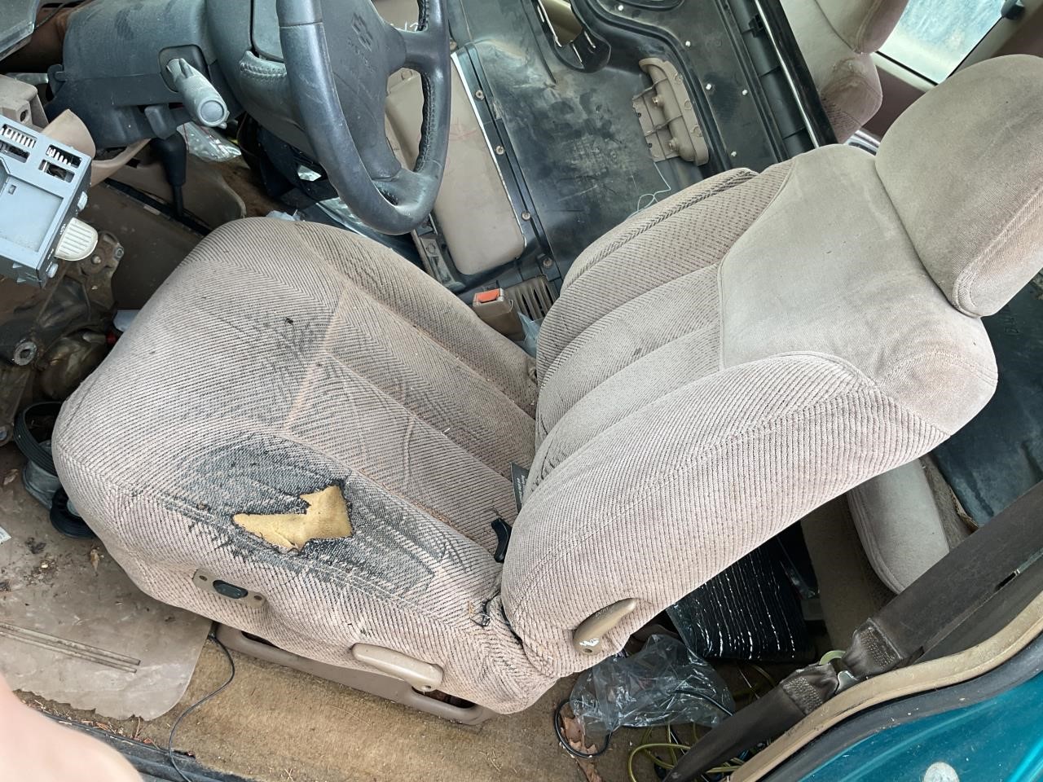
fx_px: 874
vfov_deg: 48.2
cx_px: 522
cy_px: 391
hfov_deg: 61.7
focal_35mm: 29
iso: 16
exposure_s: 1/136
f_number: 1.8
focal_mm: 3
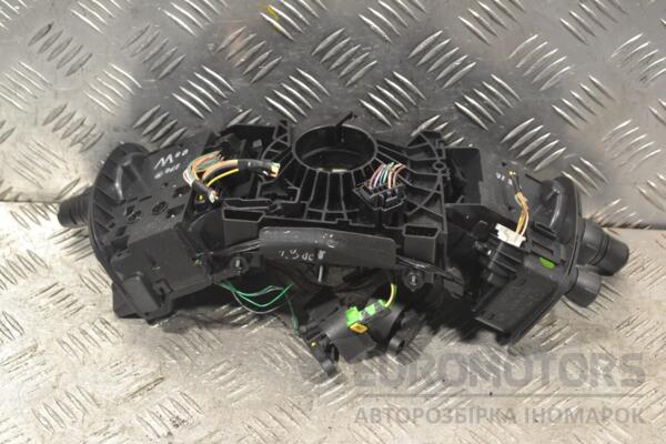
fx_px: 1443
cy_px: 222
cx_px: 333
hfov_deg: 26.0
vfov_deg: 17.5
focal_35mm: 78
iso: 3200
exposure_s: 1/250
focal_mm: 52
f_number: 8
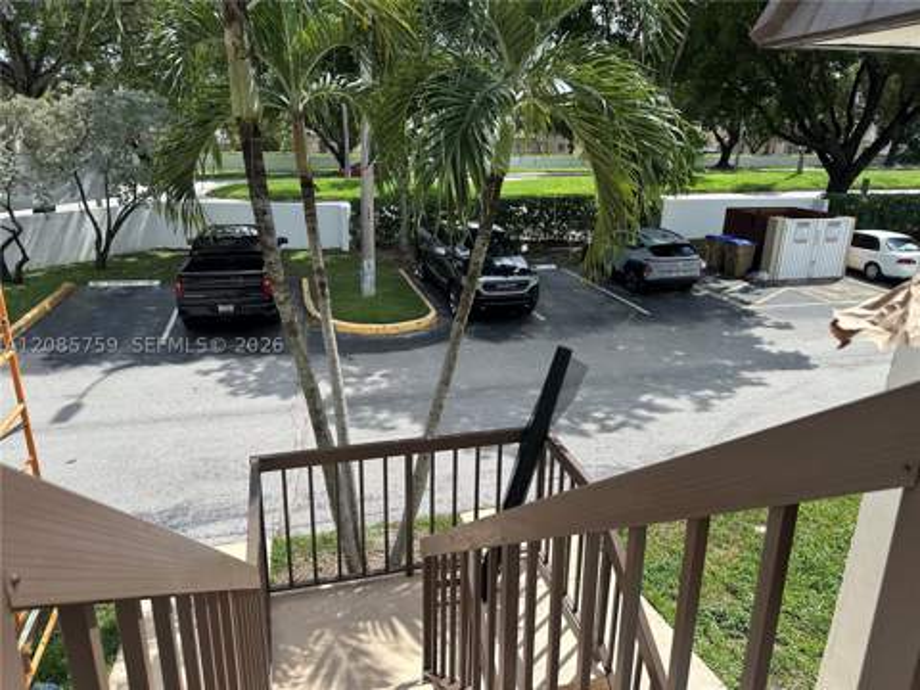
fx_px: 638
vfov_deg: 56.8
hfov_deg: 71.6
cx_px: 460
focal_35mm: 24
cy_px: 345
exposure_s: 1/3356
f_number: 1.78
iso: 80
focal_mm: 6.86
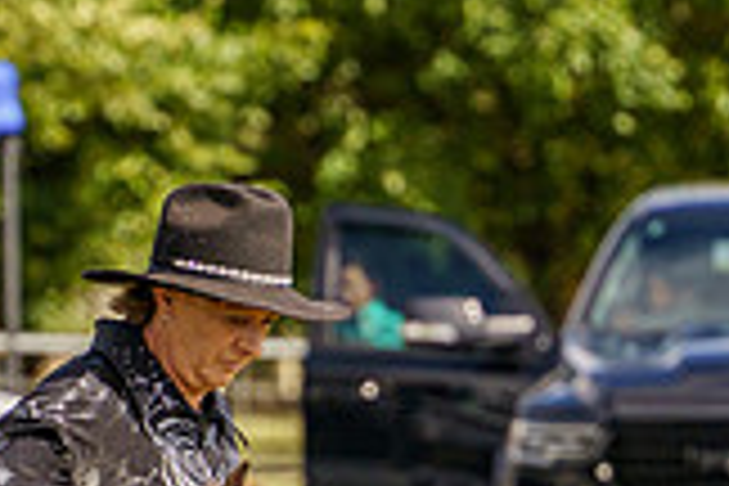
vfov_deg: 1.8
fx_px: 15612
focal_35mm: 771
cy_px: 775
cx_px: 77
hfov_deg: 2.7
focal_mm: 200
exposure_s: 1/1250
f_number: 5.6
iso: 400
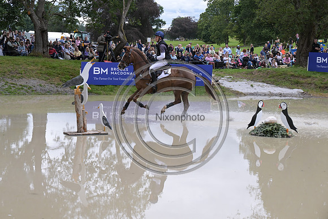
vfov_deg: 18.2
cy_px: 110
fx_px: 683
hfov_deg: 27.0
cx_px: 164
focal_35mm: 75
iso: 900
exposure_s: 1/1250
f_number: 5.6
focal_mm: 75
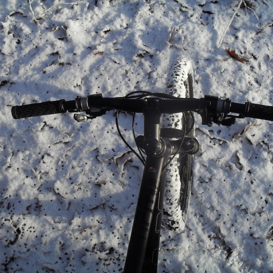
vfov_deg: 40.0
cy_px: 139
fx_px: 375
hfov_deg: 40.0
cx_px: 139
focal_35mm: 42
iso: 100
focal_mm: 6.3
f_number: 8.4
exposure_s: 1/125
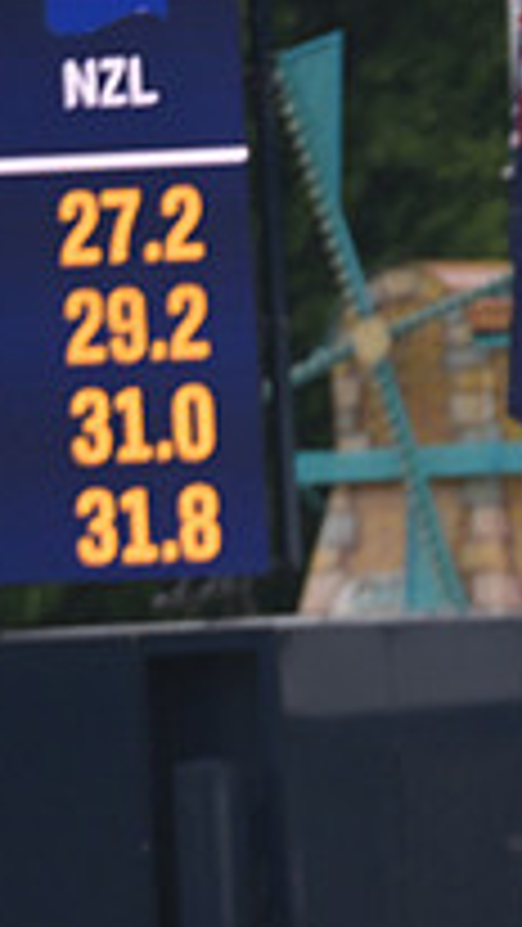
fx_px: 28988
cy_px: 821
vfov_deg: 1.8
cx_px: 1202
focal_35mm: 1179
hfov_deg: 1.0
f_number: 5
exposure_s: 1/1250
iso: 900
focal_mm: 400
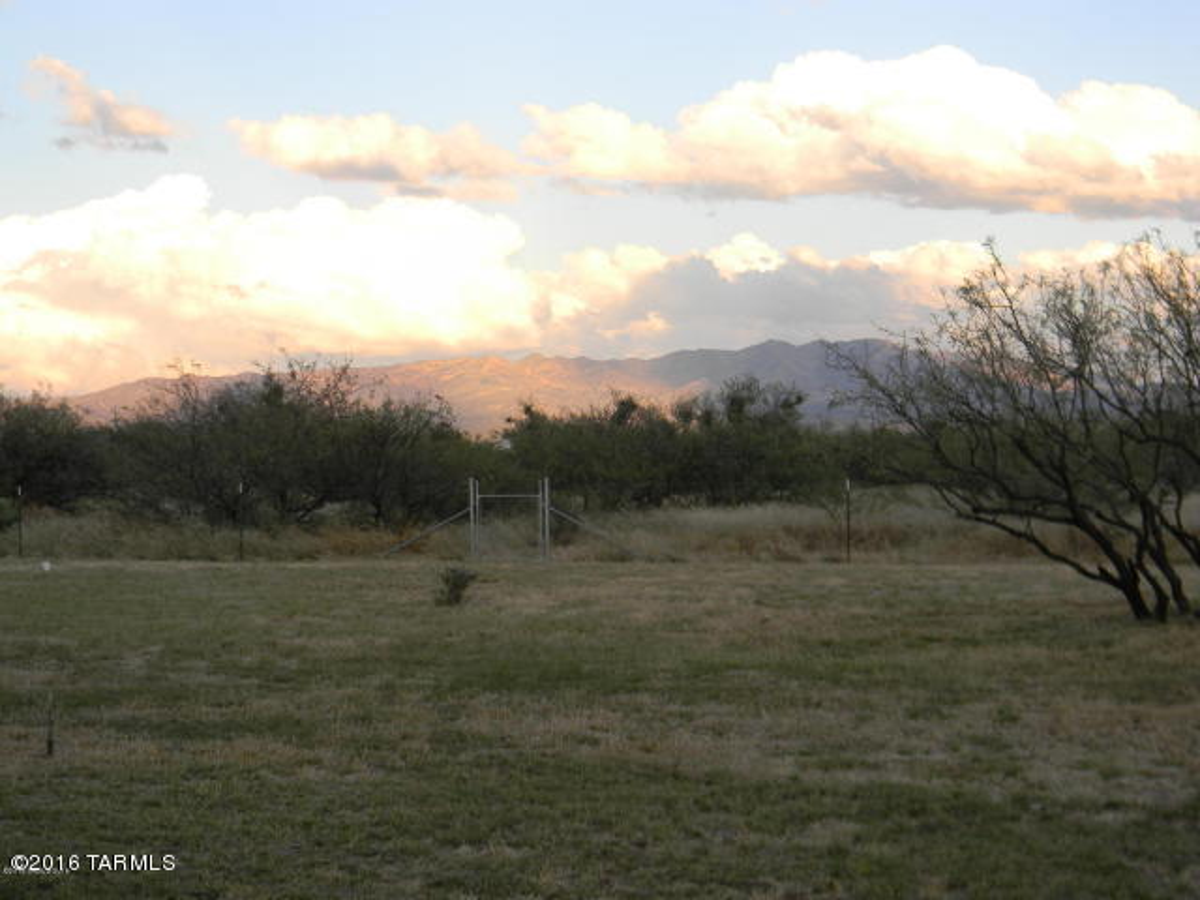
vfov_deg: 26.1
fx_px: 1941
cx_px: 600
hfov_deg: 34.3
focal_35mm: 56
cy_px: 450
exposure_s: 1/128
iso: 80
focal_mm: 10.1
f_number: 4.1
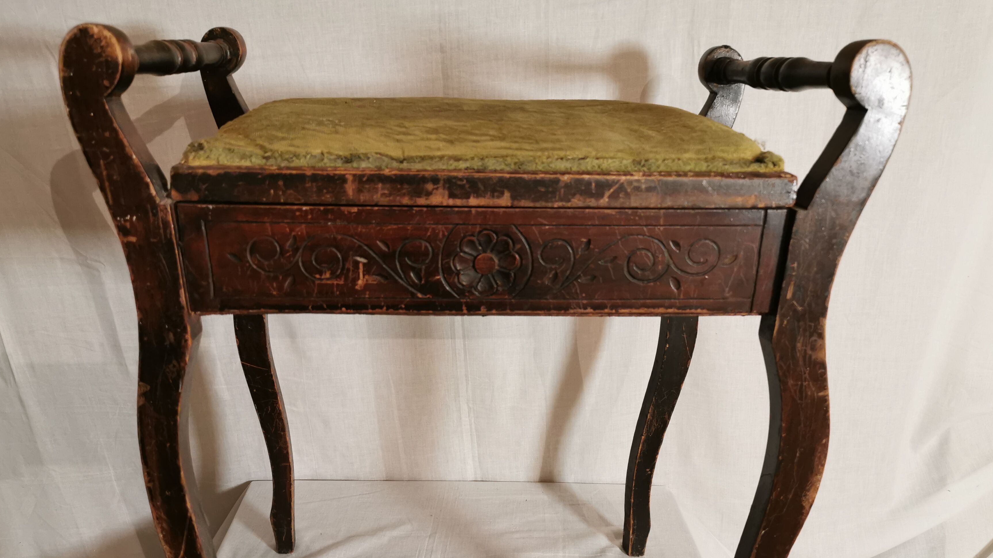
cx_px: 473
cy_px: 382
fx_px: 816
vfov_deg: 37.3
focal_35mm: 31
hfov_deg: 62.6
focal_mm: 5.58
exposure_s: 1/50
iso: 250
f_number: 1.8
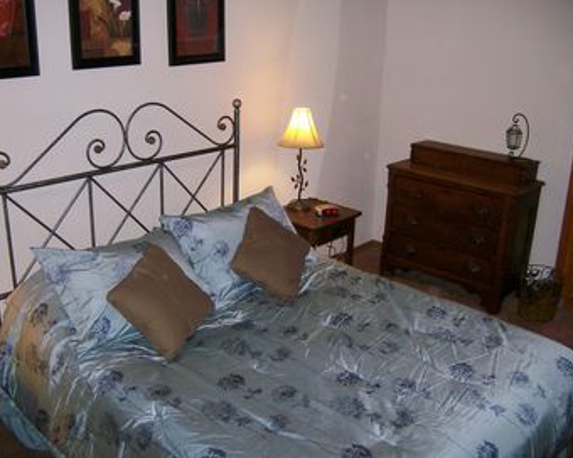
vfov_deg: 40.1
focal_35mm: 37
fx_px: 627
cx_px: 270
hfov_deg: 49.1
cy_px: 227
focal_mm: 5.8
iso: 200
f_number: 2.8
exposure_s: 1/64
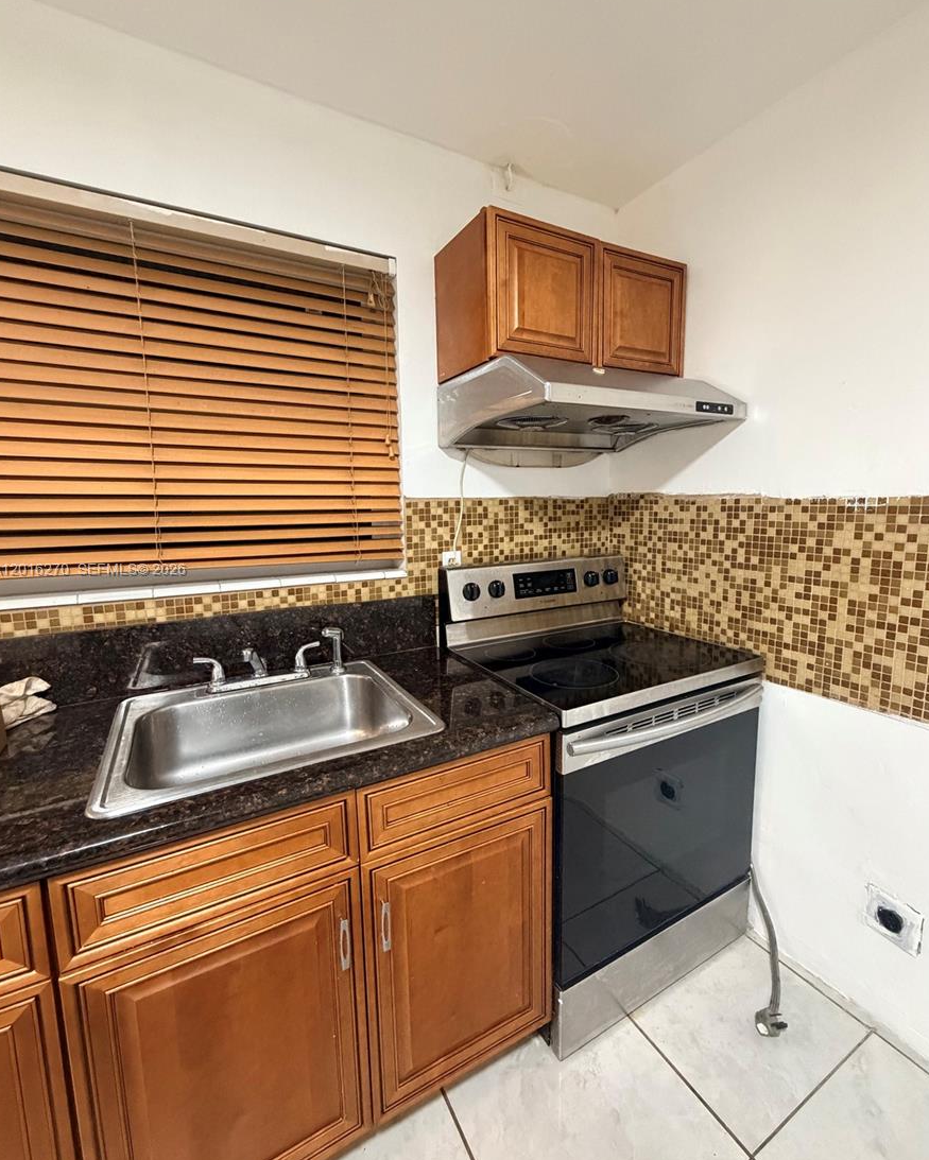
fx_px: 515
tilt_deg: -7.4
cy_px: 571
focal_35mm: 15
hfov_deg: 84.1
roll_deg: +0.7
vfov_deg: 96.8
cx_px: 467
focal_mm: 2.22
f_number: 2.2
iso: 640
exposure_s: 1/60
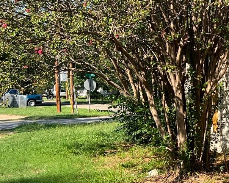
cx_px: 287
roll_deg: +1.0
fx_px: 583
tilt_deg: +0.0
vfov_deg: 17.9
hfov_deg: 20.5
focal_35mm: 86
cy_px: 83
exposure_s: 1/1901
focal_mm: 5.7
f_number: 1.5
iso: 50
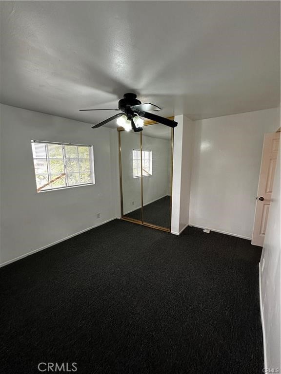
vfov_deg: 102.1
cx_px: 140
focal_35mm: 14
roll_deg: -0.7
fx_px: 152
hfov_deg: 85.7
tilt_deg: -9.4
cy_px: 187
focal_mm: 2.22
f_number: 2.2
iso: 160
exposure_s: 1/120
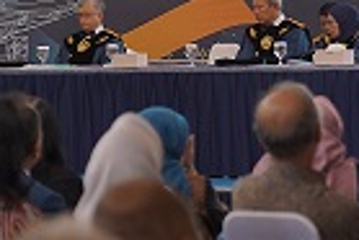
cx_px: -41
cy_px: -39
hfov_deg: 8.2
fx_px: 2476
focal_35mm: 248
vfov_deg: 5.5
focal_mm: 70
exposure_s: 1/160
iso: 800
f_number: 2.8
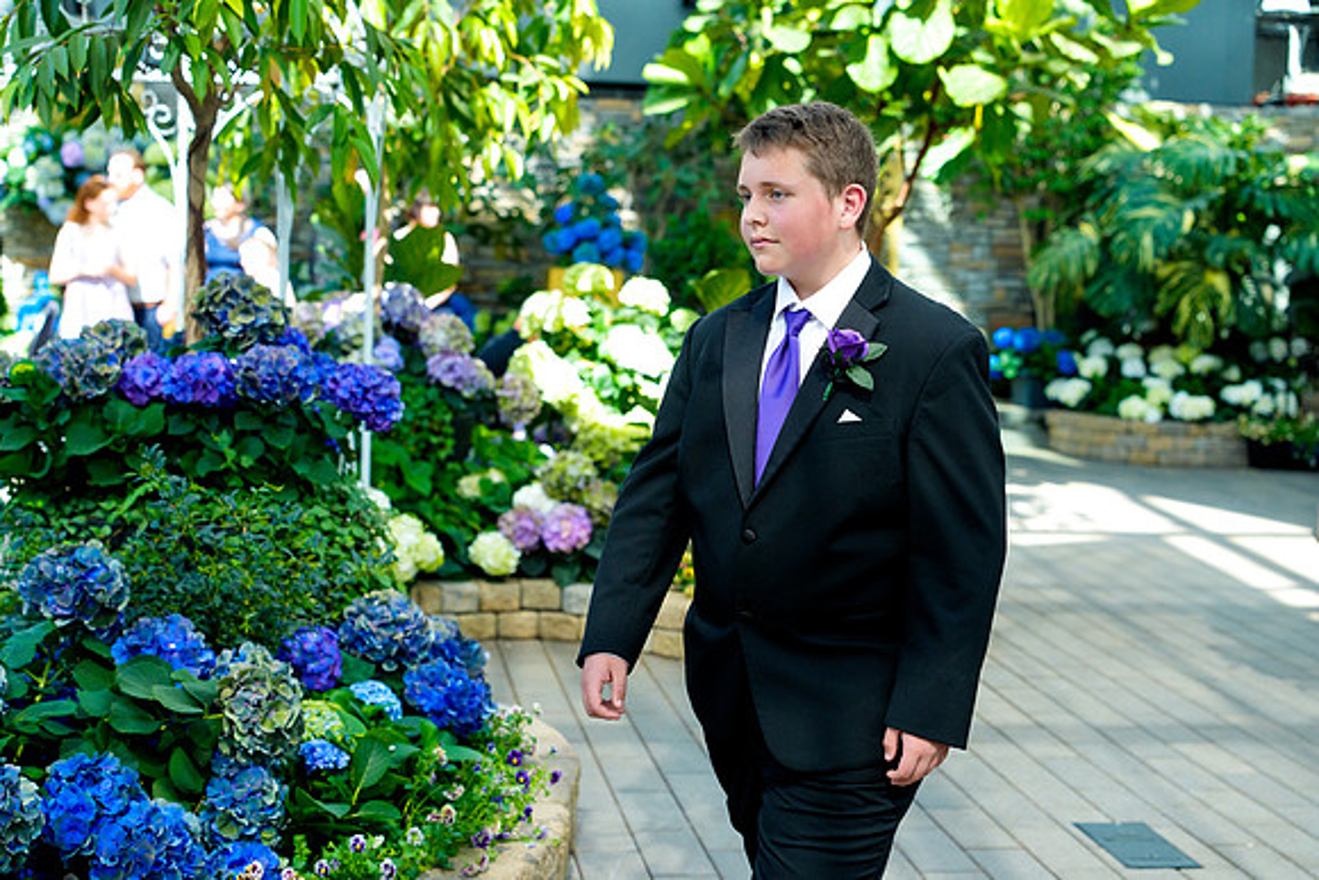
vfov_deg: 27.0
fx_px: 1832
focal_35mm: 50
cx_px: 660
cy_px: 440
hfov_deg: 39.6
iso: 640
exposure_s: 1/2500
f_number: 3.2
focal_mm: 50
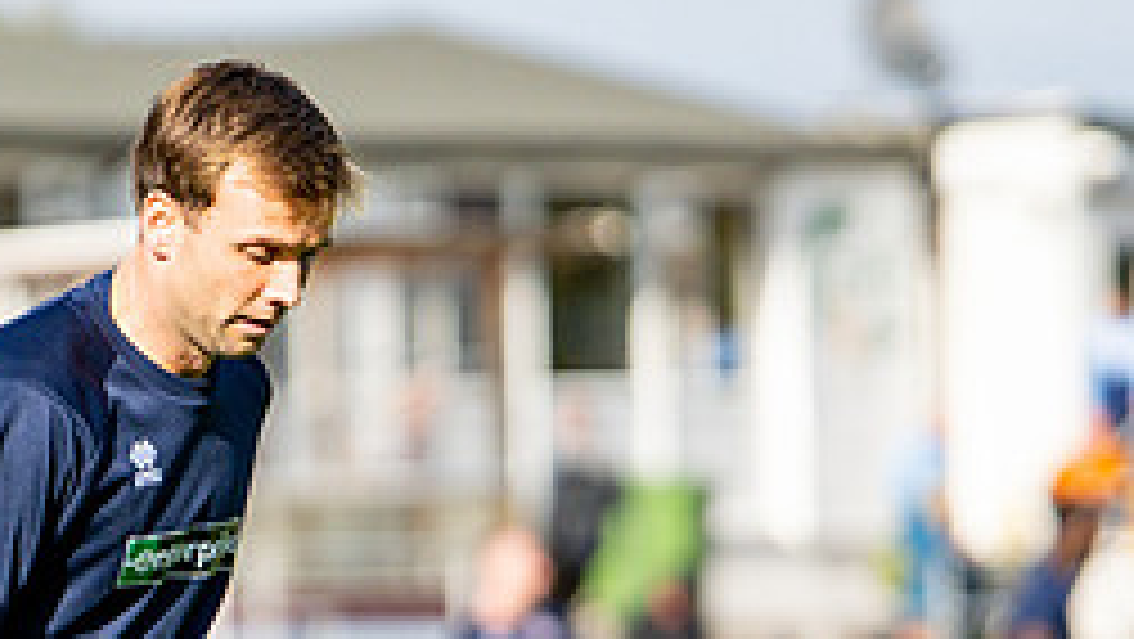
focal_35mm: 472
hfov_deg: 4.6
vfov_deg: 2.6
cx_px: -143
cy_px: 700
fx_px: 14199
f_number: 1.4
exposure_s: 1/8000
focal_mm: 85
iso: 100
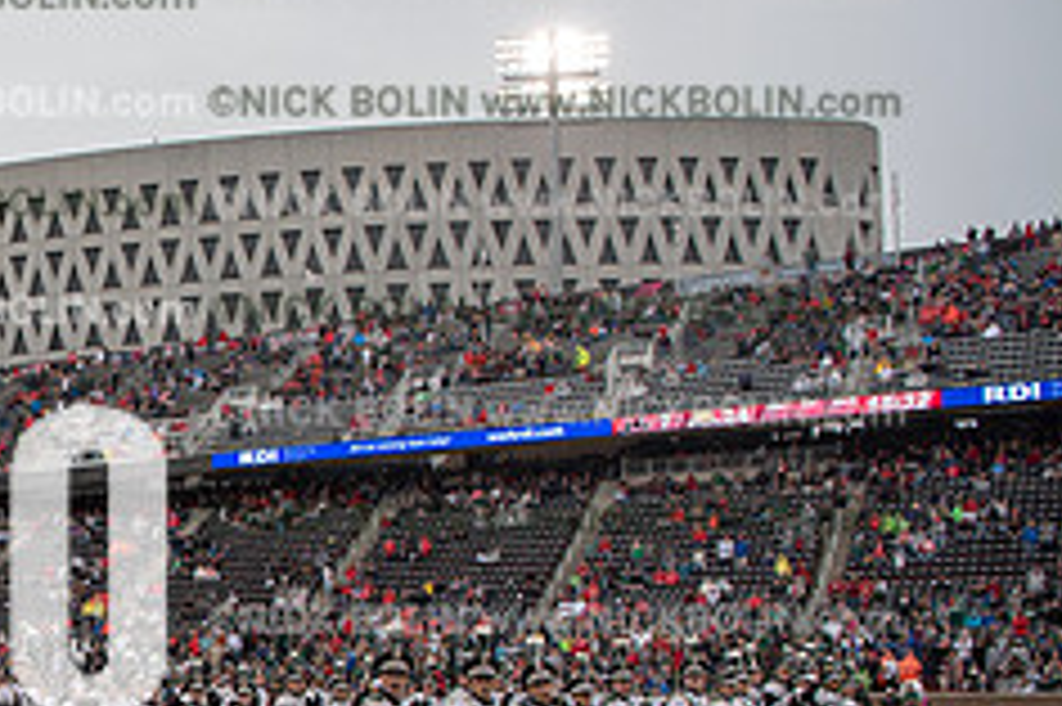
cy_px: 623
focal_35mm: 59
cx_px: -153
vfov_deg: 22.5
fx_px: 1739
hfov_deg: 29.9
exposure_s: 1/800
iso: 250
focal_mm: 24
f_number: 3.5
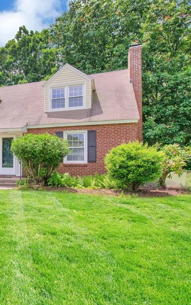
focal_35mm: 24
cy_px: 157
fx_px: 200
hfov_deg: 46.3
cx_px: 20
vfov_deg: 74.8
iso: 200
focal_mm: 10
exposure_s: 1/500
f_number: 8
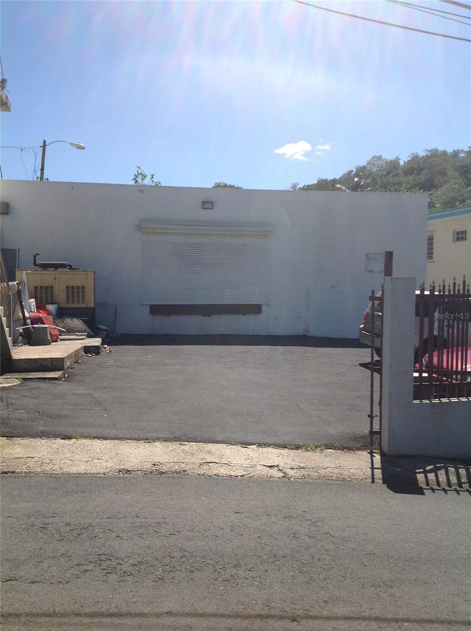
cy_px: 316
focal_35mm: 35
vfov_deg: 52.7
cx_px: 236
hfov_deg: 40.6
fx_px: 637
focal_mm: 4.28
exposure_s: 1/2519
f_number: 2.4
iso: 50
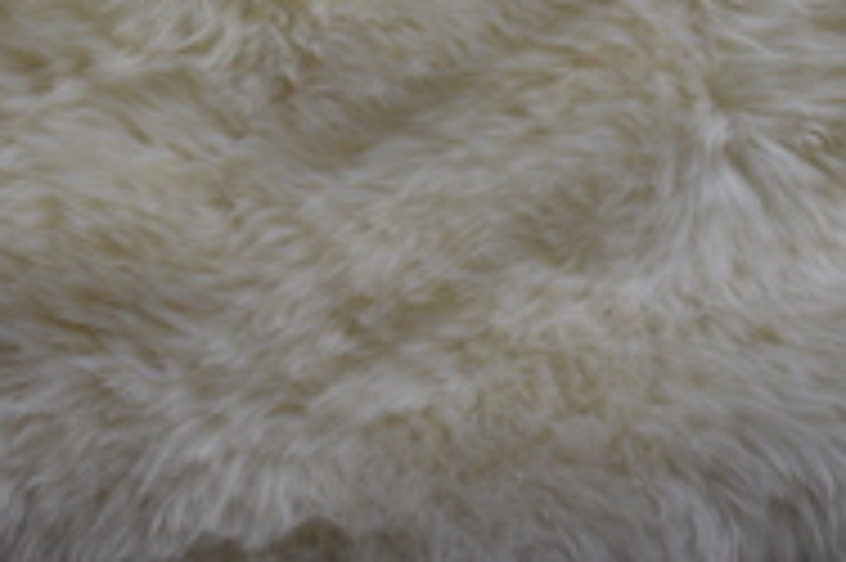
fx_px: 3005
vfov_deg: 9.8
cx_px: 382
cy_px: -607
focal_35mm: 128
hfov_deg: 16.0
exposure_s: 1/125
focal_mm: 20
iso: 250
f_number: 5.6
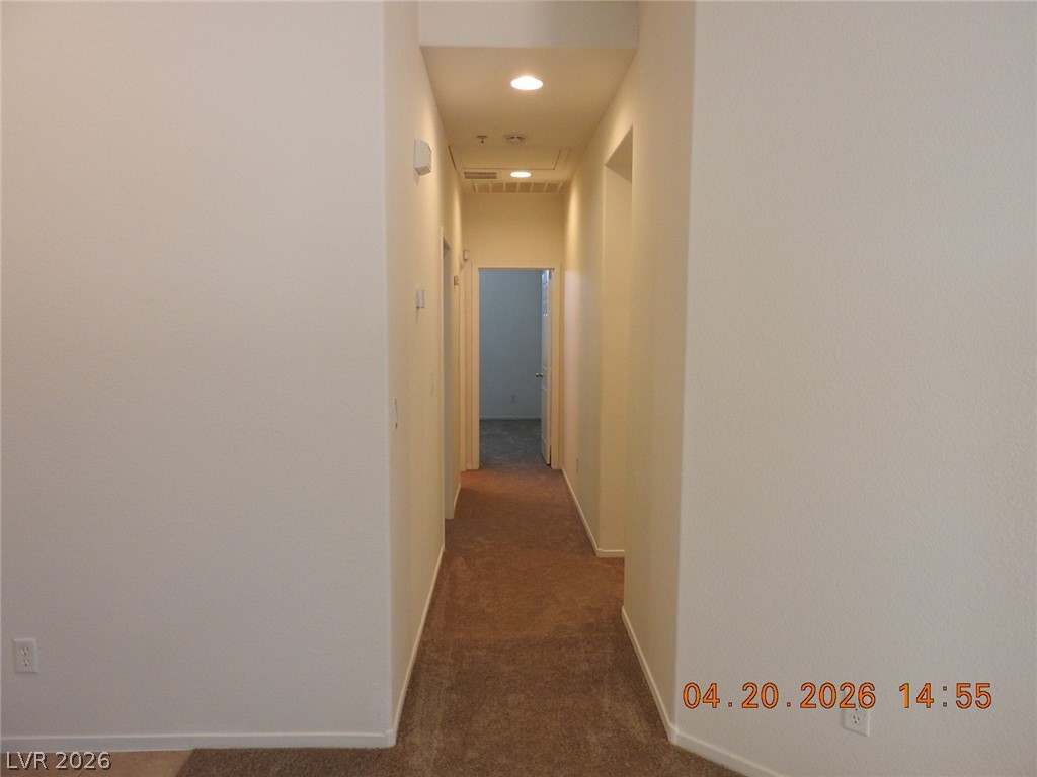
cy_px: 388
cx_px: 518
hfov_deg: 71.6
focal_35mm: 24
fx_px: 719
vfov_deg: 56.8
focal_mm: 4.3
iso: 200
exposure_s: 1/30
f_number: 3.3
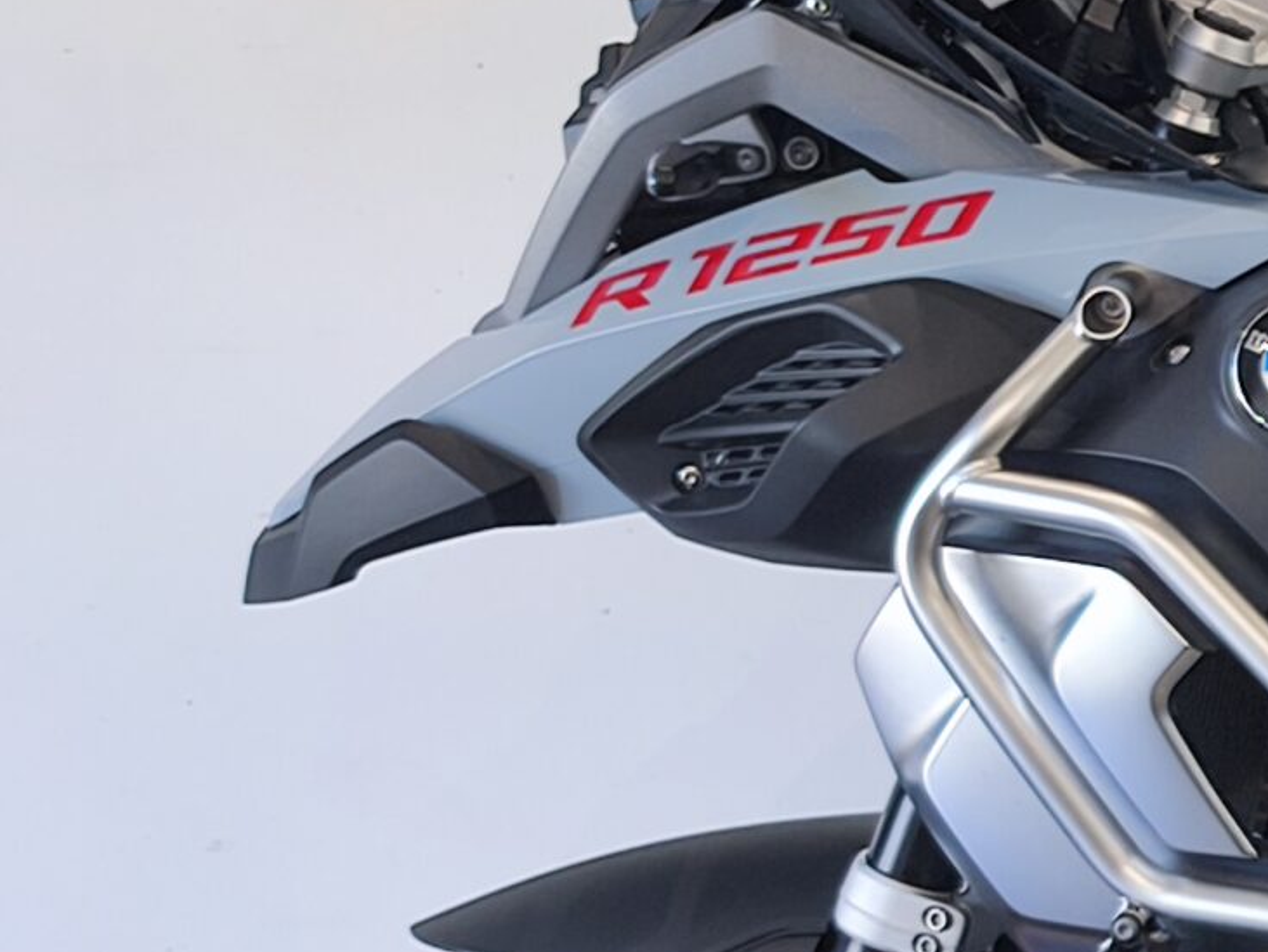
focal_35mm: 126
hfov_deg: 14.2
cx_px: 2135
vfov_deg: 11.8
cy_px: 673
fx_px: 4618
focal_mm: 6.57
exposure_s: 1/100
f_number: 1.6
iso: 64
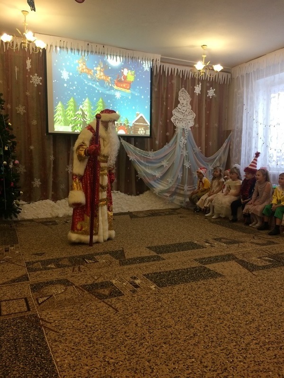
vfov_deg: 61.7
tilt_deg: -6.9
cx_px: 142
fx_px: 317
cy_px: 189
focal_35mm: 29
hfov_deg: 48.2
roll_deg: -0.1
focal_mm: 4.15
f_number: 2.2
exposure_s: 1/33
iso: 100
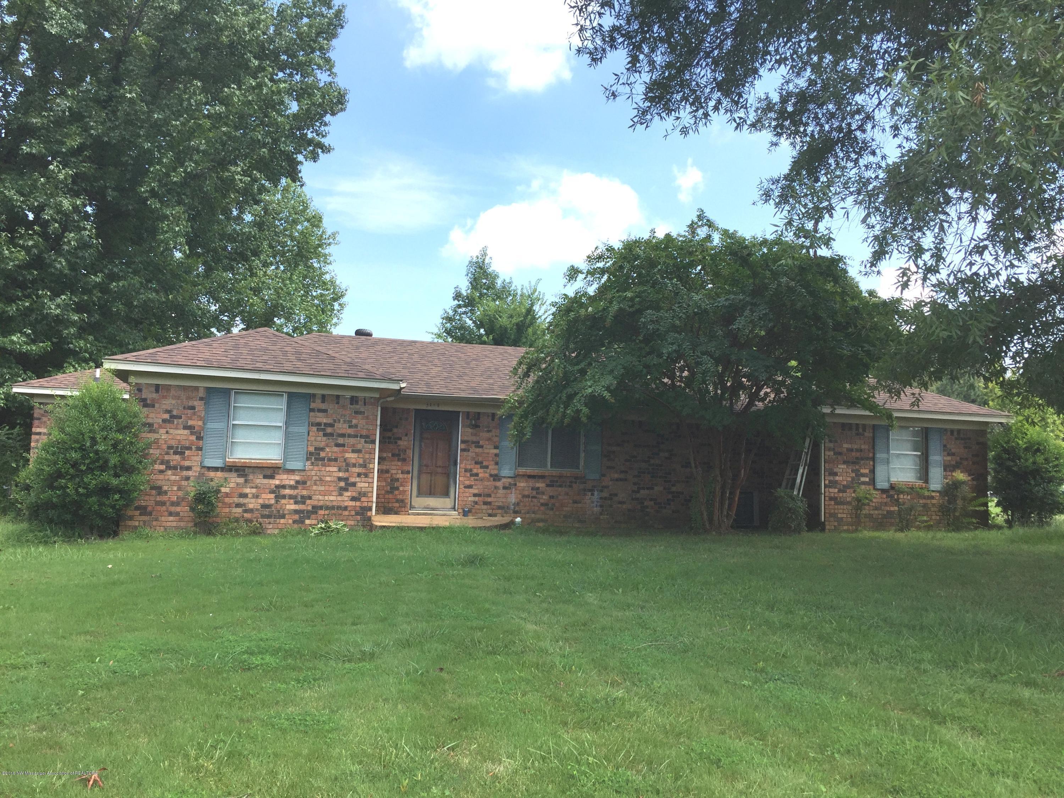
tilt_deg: +5.6
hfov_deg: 61.7
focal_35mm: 29
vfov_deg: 48.2
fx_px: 891
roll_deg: -2.3
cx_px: 532
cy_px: 399
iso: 32
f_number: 2.2
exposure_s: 1/1163
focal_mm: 4.15
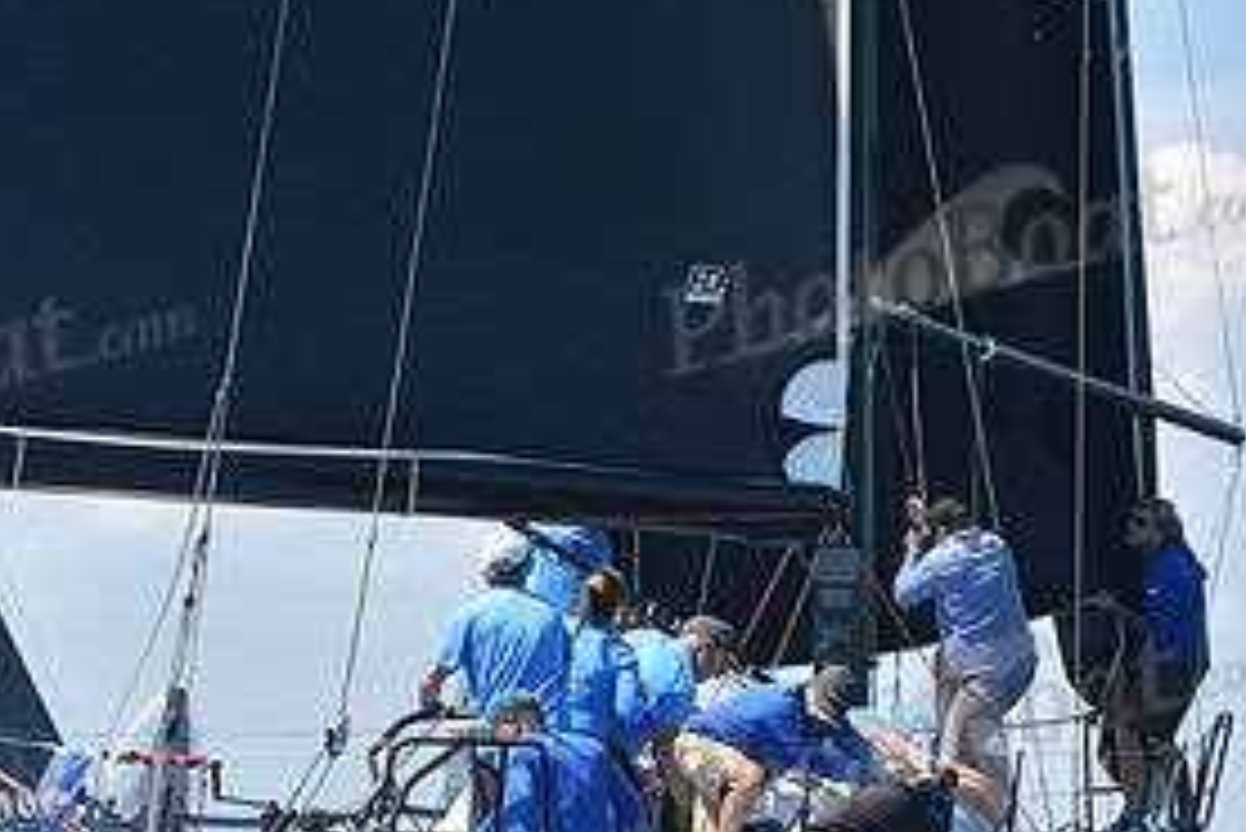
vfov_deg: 6.0
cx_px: 432
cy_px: 555
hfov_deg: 8.9
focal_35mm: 230
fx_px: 7964
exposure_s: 1/1600
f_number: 5.6
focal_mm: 110
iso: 320
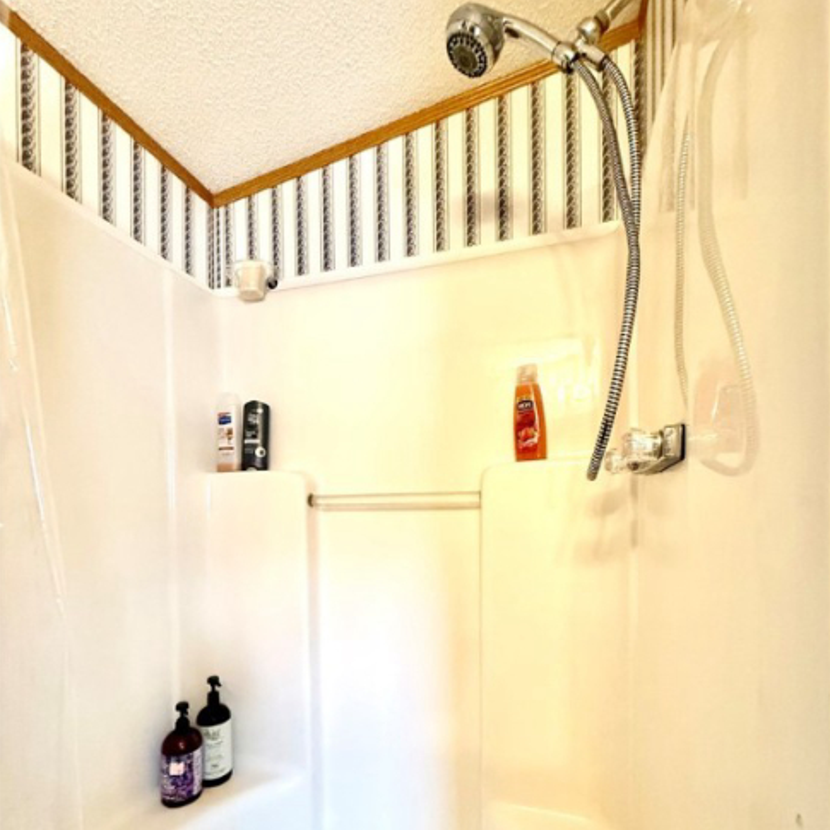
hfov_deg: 84.0
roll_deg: +1.8
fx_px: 461
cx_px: 424
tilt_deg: -1.5
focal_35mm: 17
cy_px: 521
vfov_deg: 82.3
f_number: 2.2
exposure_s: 1/60
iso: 640
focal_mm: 2.22
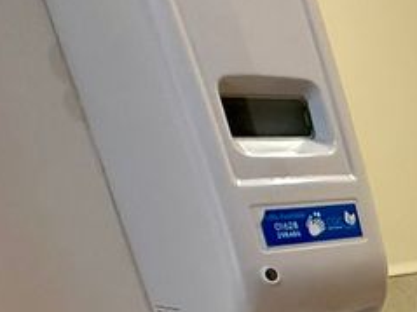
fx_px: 783
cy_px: 522
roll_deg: +4.6
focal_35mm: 65
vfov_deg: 18.7
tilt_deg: -22.2
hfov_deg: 21.7
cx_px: 708
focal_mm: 2.22
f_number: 2.2
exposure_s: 1/50
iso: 200
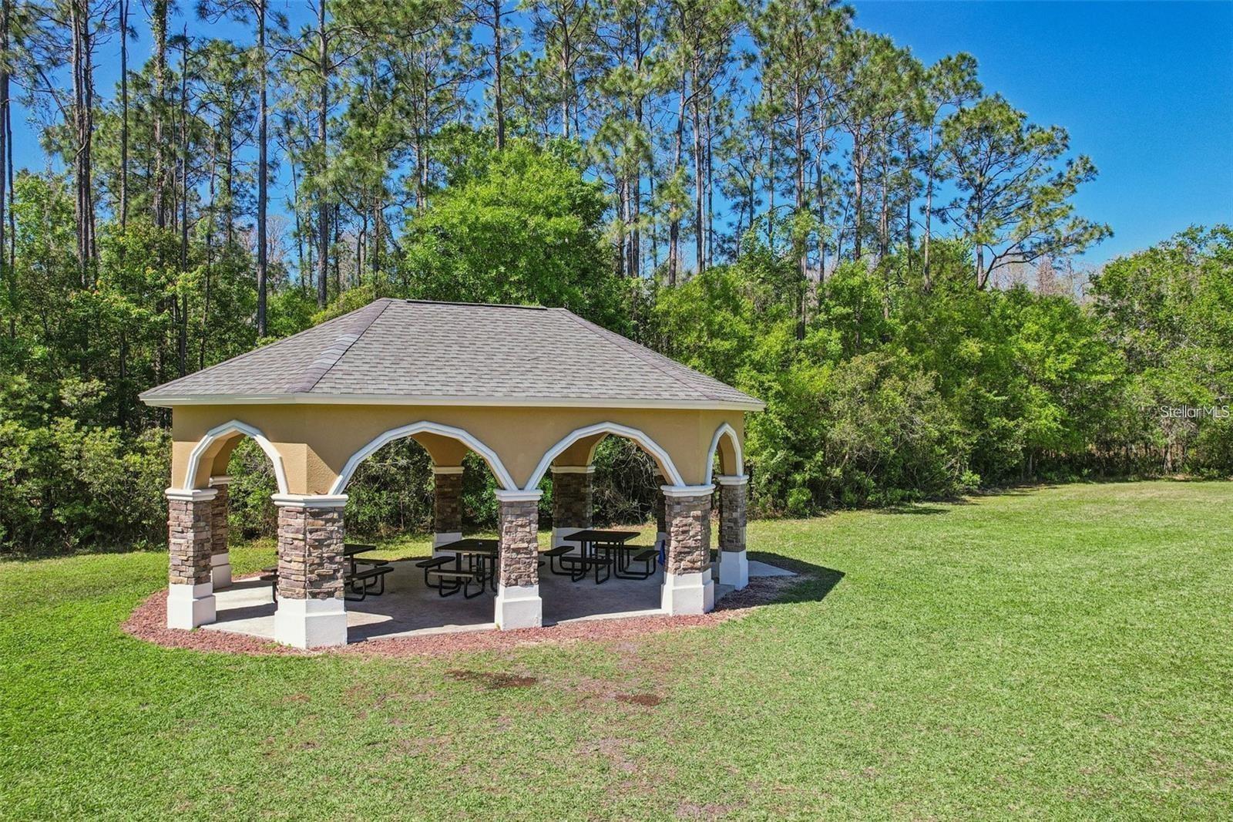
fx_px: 753
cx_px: 616
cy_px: 411
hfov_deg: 78.6
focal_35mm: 22
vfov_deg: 57.2
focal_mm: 8.4
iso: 110
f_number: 2.8
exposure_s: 1/1250
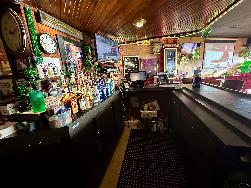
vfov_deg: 85.7
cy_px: 94
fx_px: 102
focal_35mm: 14
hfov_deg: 102.1
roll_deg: +5.0
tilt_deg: -11.8
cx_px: 126
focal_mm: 2.22
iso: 1000
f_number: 2.2
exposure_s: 1/60
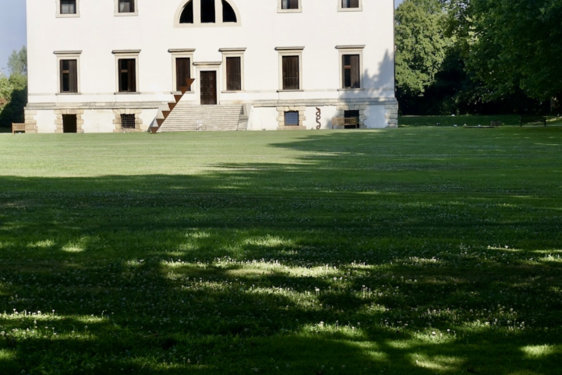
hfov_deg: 20.4
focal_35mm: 100
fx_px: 1561
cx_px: 225
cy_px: 127
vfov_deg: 13.7
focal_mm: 25.7
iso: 125
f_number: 5.6
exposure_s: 1/500
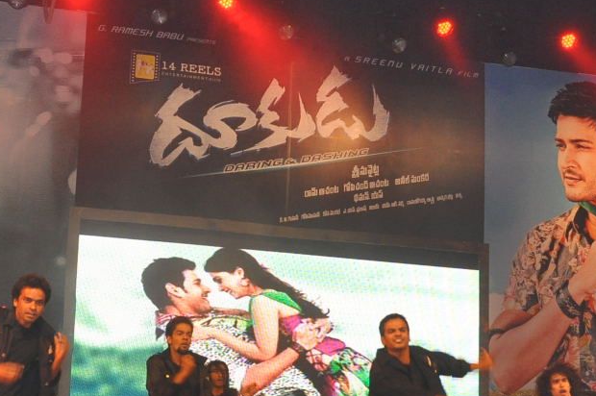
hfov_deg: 25.0
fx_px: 1344
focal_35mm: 81
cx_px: 238
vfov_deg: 16.7
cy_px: 289
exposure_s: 1/80
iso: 800
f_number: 5.6
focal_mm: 21
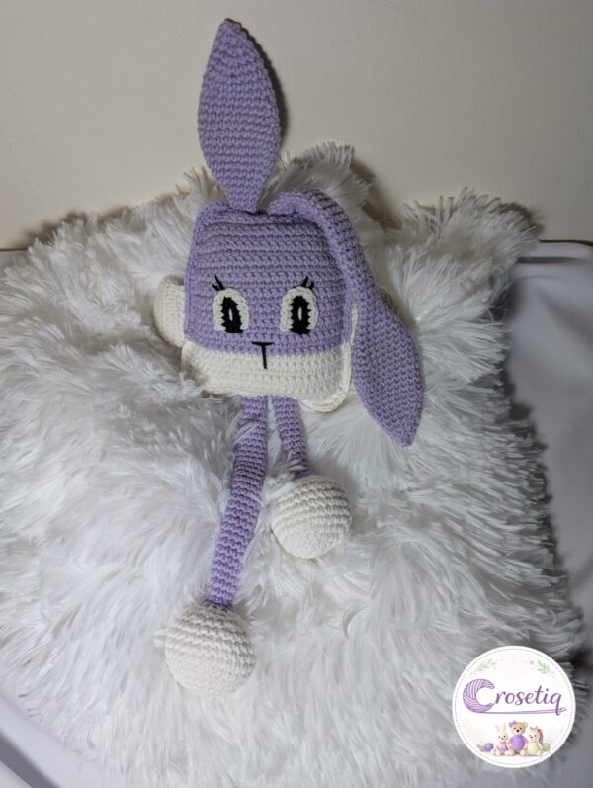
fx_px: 547
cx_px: 296
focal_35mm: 24
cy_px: 394
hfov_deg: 56.9
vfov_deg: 71.5
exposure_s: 1/58.3
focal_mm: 6.9
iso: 21
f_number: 1.68
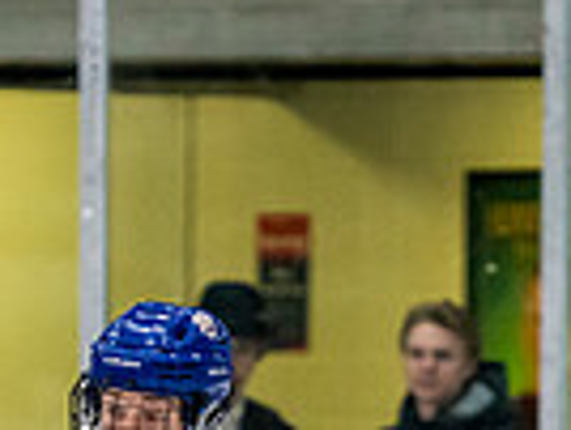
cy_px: 724
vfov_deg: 2.2
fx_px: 11138
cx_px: 229
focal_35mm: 674
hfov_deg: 2.9
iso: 2000
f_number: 3.2
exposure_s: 1/640
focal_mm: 125
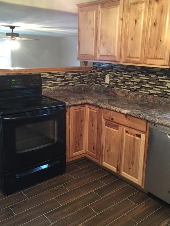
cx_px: 89
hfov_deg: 40.7
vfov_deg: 52.6
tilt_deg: -14.3
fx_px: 229
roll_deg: -2.2
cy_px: 109
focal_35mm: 35
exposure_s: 1/4
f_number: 2.2
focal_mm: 4.15
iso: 80
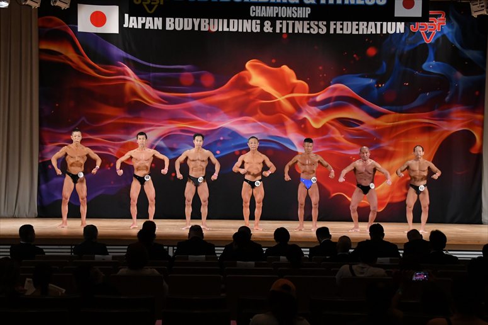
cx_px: 244
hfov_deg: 24.8
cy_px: 162
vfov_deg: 16.6
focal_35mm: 82
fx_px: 1111
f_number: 5.6
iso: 3200
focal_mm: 55
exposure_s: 1/400
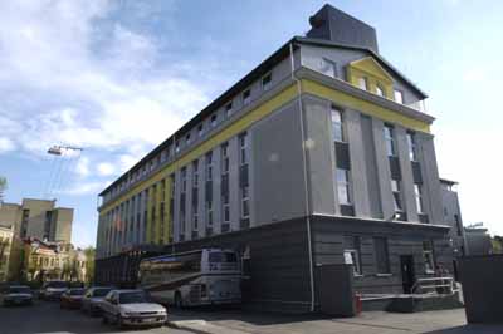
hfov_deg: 70.5
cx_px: 252
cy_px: 167
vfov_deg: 50.3
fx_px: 356
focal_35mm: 26
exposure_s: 1/100
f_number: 20
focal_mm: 17
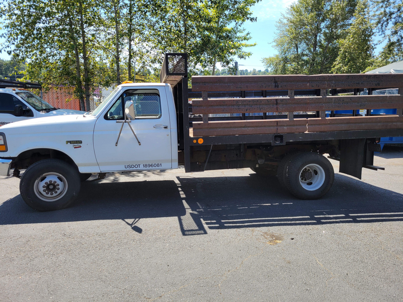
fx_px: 303
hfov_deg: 67.3
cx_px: 202
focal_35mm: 26
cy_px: 151
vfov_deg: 53.1
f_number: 1.8
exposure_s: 1/1096
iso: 40
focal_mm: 5.4
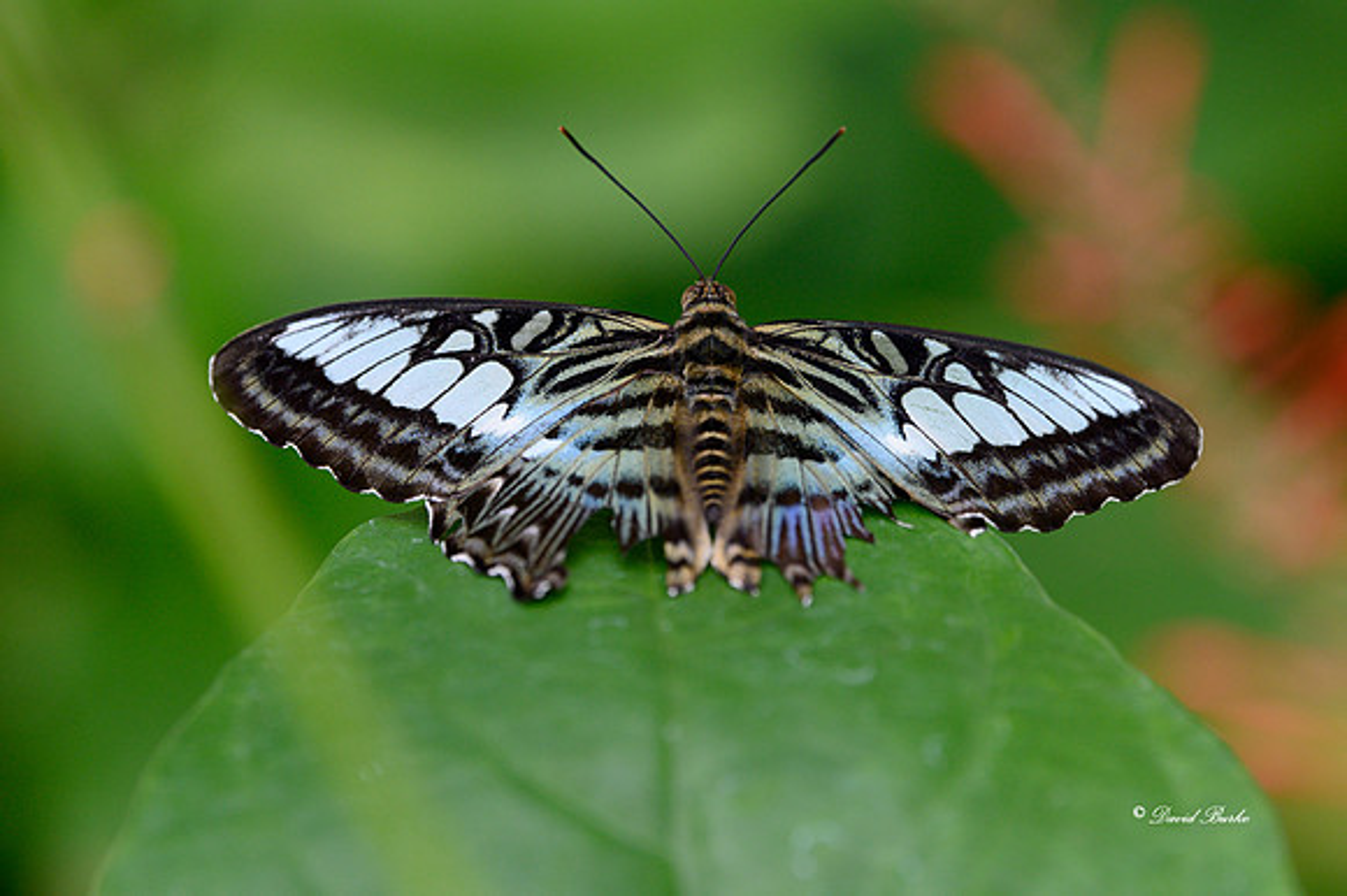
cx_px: 815
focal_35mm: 283
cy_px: 305
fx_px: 10587
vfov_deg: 4.8
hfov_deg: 7.3
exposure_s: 1/250
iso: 800
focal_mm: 200
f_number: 5
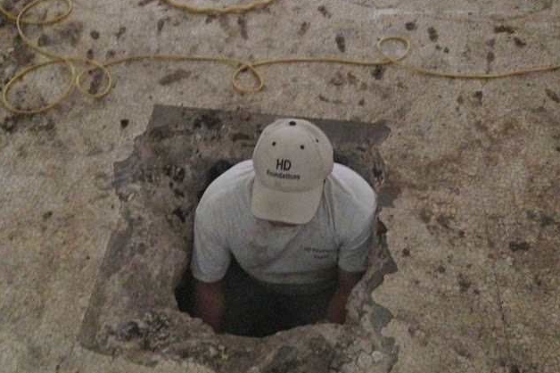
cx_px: 283
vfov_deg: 37.8
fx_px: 544
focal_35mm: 35
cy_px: 208
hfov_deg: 54.5
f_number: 2.4
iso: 1600
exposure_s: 1/15
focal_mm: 4.13
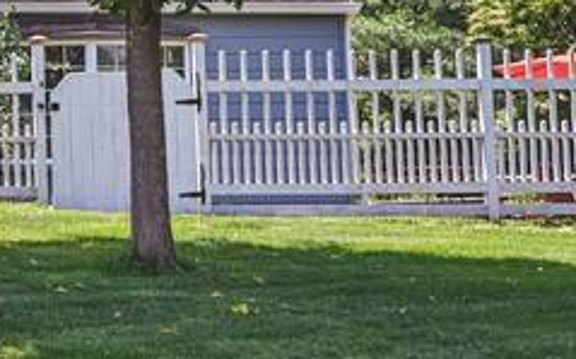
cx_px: -248
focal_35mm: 131
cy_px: -76
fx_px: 2055
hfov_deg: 15.0
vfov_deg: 9.8
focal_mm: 30
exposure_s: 1/500
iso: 800
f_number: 8
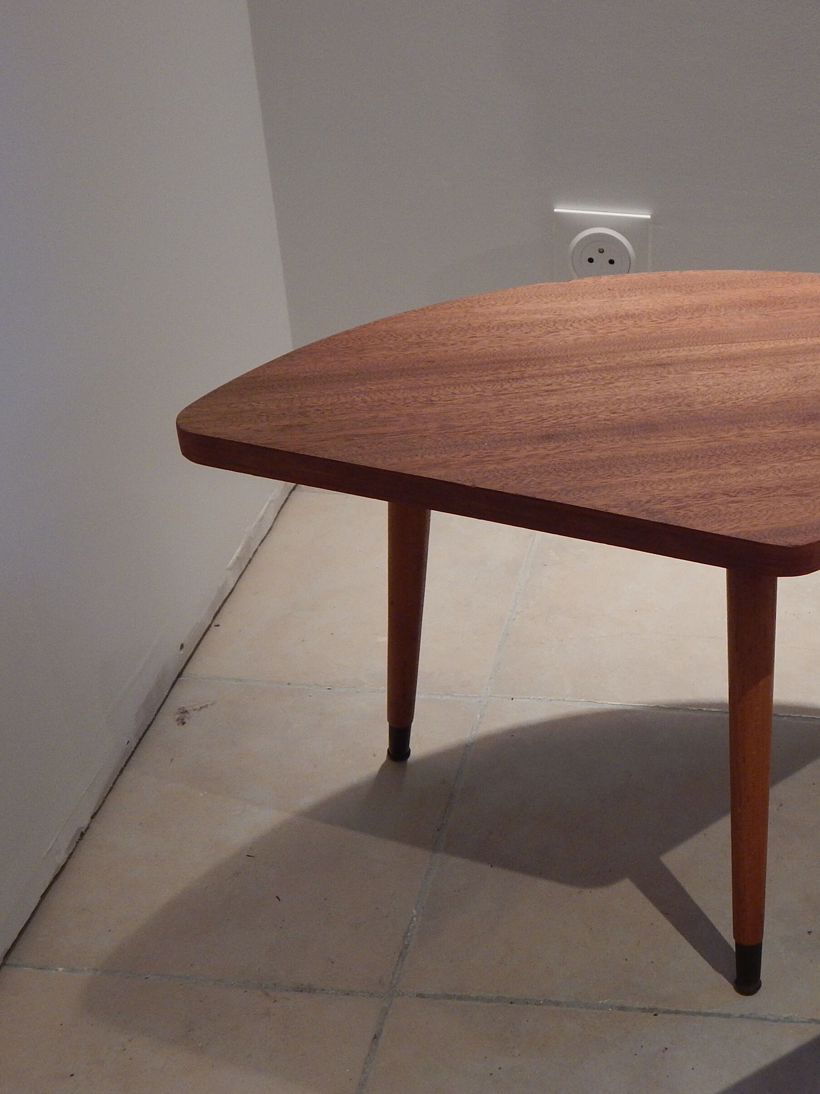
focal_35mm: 46
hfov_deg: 30.2
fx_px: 1453
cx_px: 737
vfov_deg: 41.2
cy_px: 551
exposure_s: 1/30
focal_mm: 6.1
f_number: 3.3
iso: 280
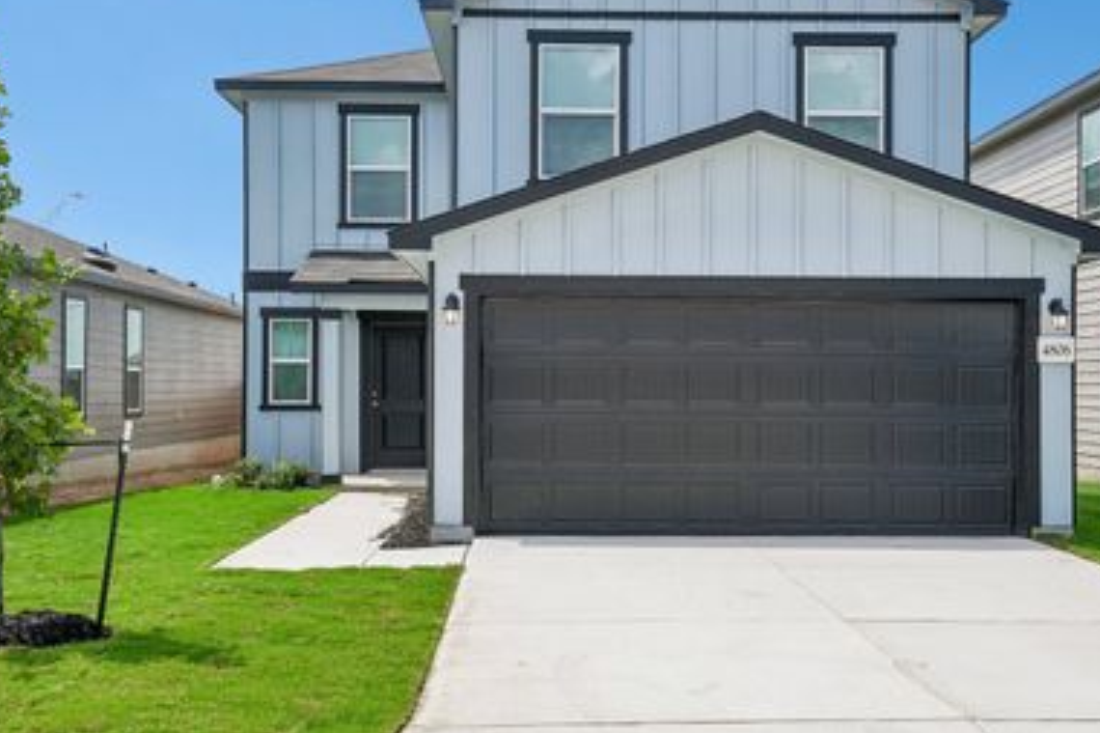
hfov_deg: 42.7
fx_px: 1405
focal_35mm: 46
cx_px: 593
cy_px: 256
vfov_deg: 29.1
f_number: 9
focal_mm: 35
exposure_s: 1/320
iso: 200
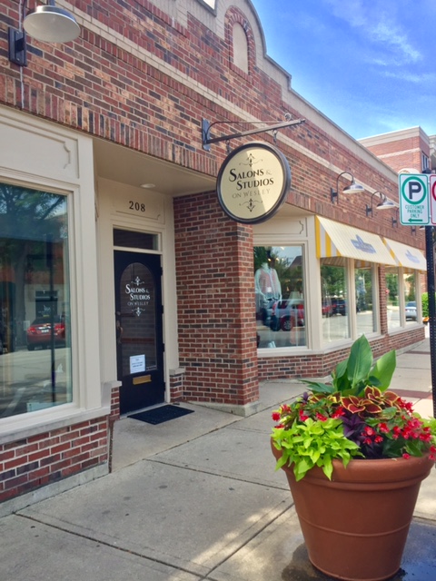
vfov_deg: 61.7
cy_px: 290
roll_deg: +2.1
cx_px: 218
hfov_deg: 48.2
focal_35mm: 29
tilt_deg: +1.1
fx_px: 487
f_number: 2.2
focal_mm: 4.15
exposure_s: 1/565
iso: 32
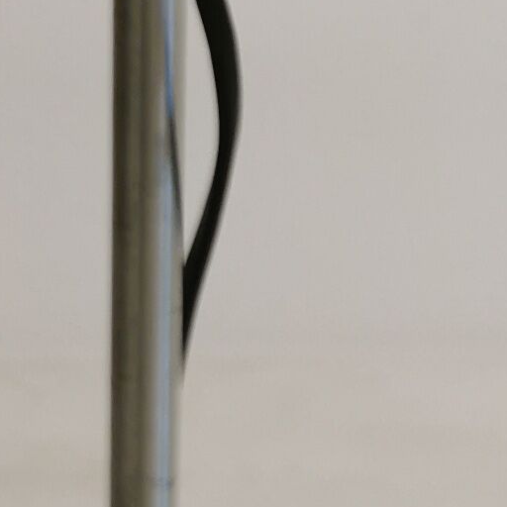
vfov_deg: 10.2
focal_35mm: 170
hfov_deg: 10.3
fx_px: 2817
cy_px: 86
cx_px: 204
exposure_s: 1/100
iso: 100
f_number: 1.6
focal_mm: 5.56
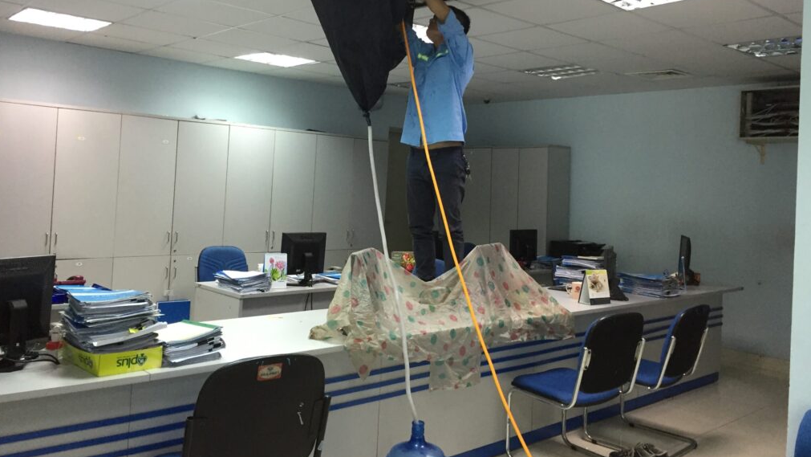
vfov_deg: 36.5
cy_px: 173
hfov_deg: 61.0
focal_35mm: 32
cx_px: 405
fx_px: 688
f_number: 2.2
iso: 160
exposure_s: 1/33
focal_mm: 4.15
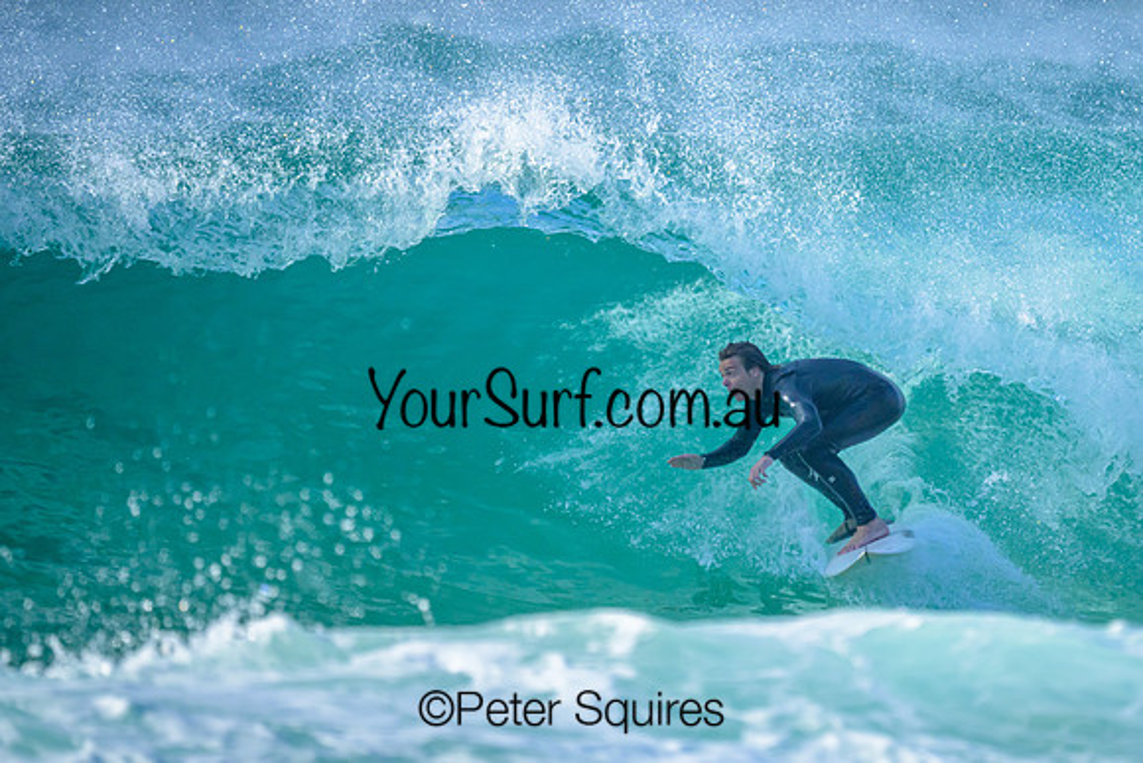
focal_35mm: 1093
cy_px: 327
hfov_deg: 1.9
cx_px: 781
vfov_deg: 1.3
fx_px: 34715
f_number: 6.3
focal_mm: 800
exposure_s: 1/4000
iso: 1100
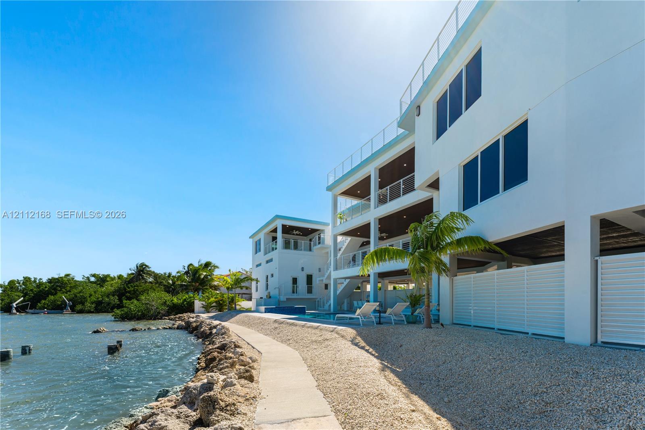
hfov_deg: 104.3
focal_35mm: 14
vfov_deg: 81.2
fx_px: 251
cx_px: 322
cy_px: 215
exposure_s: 1/100
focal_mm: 14
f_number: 11
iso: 50
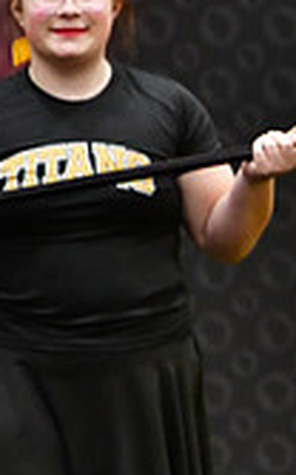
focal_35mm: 1065
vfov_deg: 2.0
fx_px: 13782
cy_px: 235
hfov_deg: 1.2
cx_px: 788
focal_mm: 200
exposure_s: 1/500
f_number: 3.2
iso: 5000
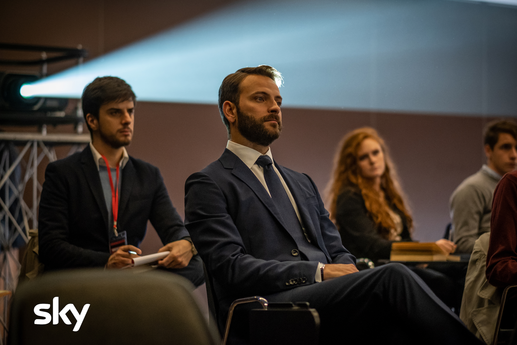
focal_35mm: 84
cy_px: 172
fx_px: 1206
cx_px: 258
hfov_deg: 24.2
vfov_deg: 16.3
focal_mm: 56
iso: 2000
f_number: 1.2
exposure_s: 1/80
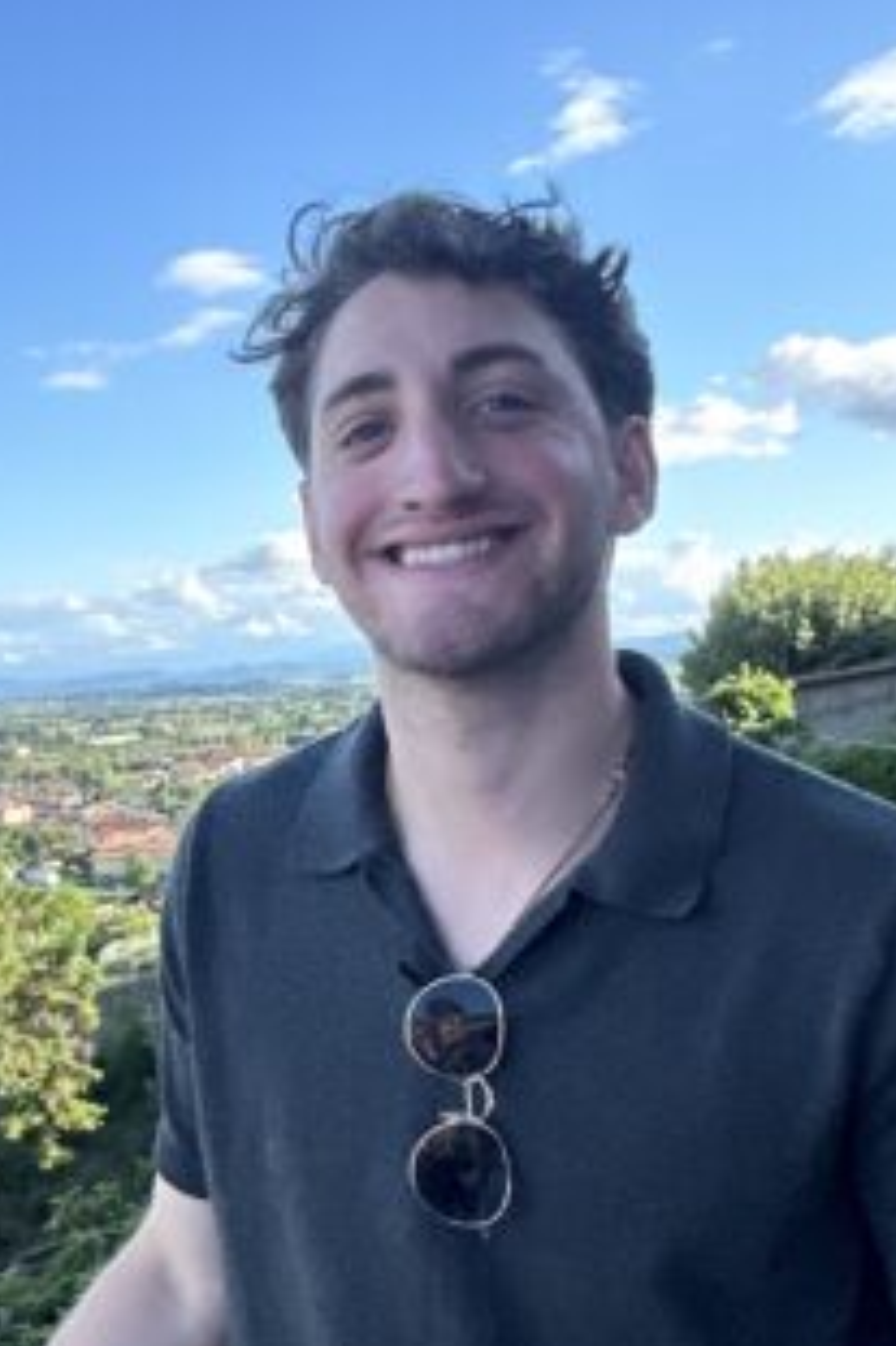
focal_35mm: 48
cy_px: 788
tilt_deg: +0.0
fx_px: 1794
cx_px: 177
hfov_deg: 27.5
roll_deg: +1.8
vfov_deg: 41.0
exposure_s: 1/764
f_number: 2.2
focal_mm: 2.22
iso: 40
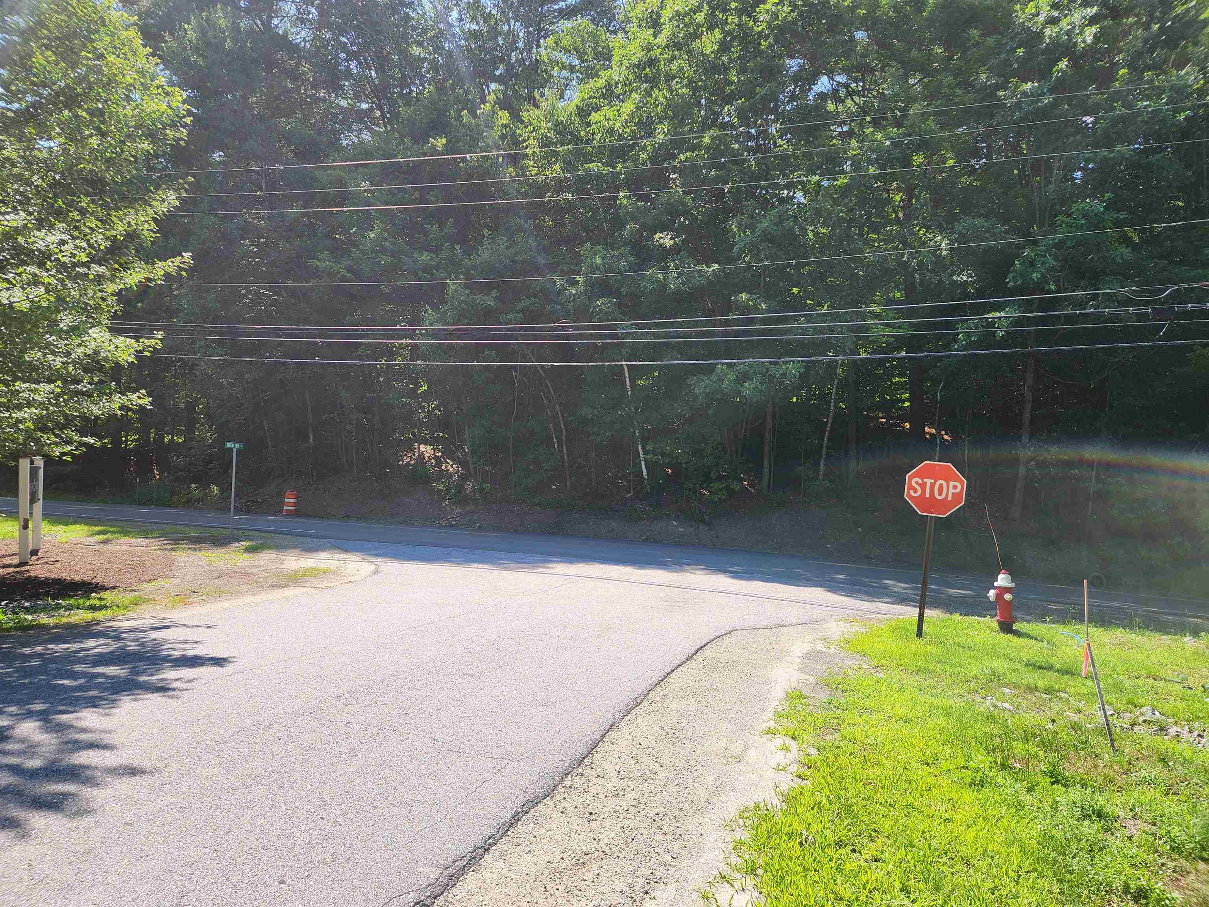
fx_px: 803
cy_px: 454
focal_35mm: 23
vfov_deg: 58.9
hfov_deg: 73.9
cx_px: 604
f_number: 1.8
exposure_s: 1/690
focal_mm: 5.4
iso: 20
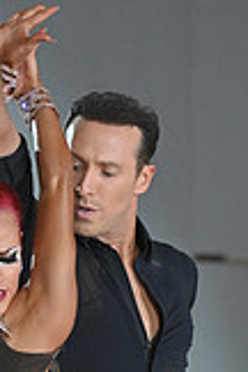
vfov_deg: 3.3
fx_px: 6458
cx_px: 26
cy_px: 645
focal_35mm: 625
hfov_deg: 2.2
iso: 2000
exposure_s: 1/250
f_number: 4
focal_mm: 175
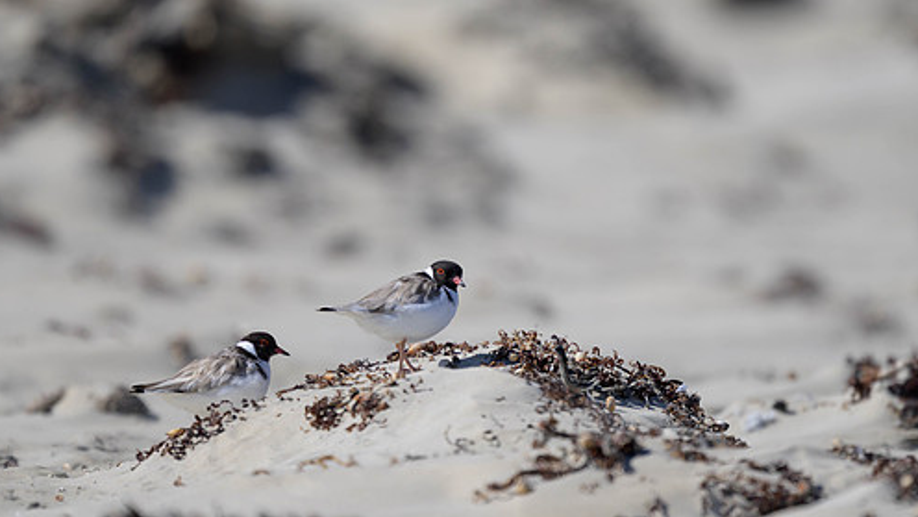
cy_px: 237
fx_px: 23733
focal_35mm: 975
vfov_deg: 1.2
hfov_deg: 2.2
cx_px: 452
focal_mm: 560
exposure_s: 1/3200
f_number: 4
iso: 125
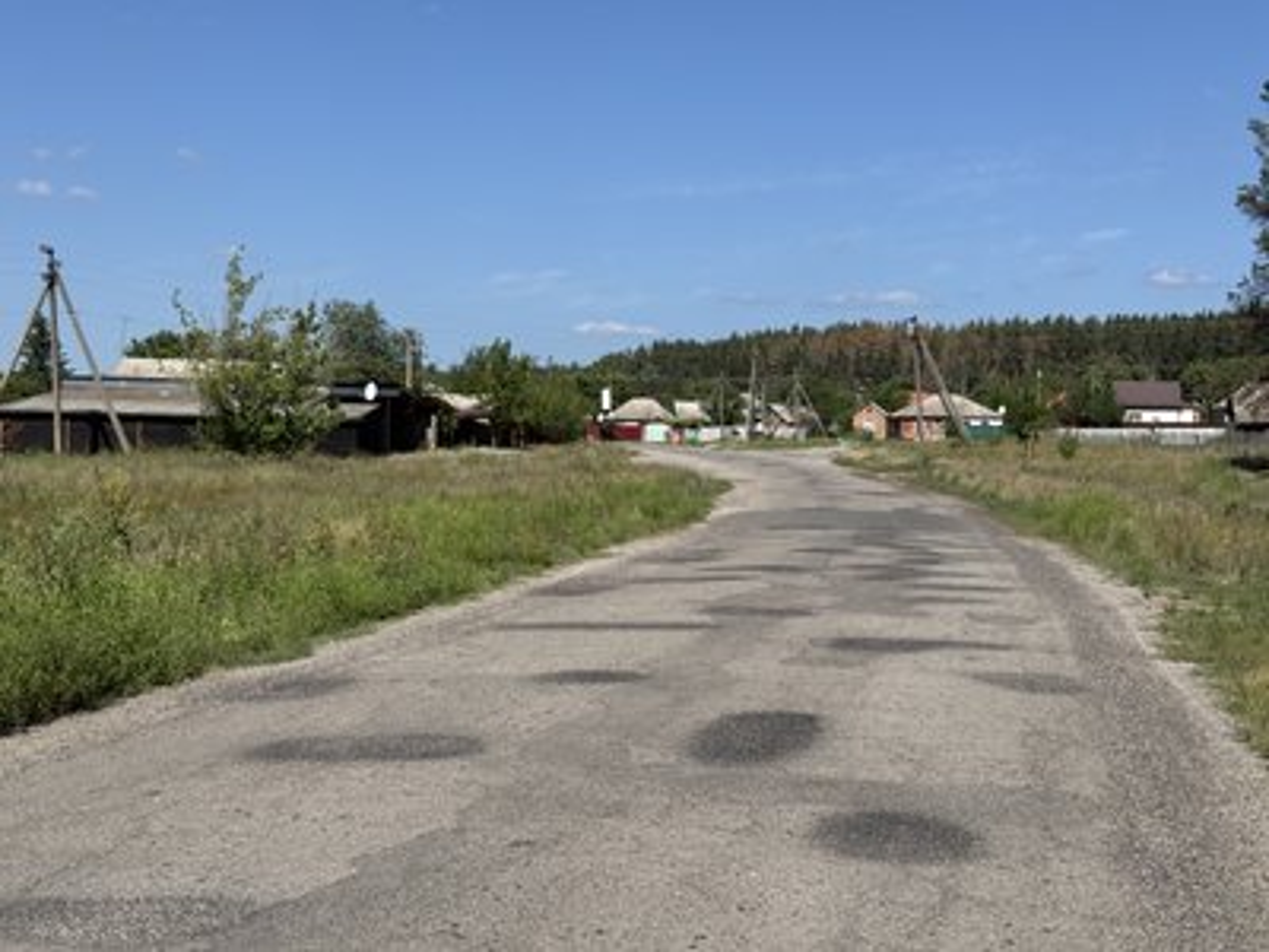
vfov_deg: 30.3
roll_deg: -1.1
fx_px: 1760
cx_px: 634
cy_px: 476
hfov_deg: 39.7
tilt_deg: -2.0
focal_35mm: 48
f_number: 1.78
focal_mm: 6.76
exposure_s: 1/6410
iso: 64
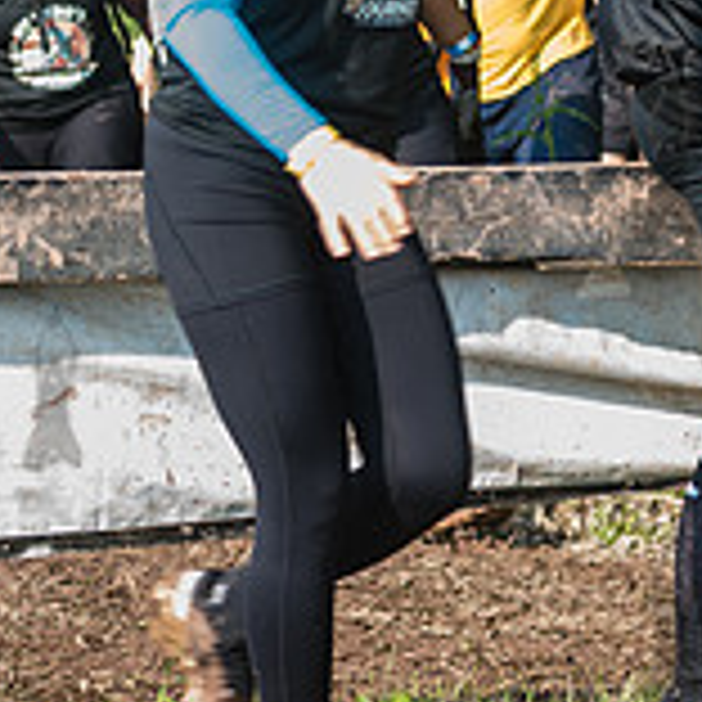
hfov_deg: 4.9
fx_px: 8145
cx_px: 765
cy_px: 93
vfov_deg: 4.9
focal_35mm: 355
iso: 250
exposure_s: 1/200
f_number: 4.5
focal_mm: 80
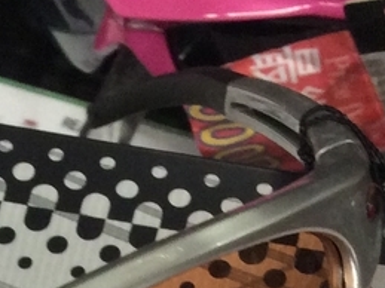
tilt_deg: -70.9
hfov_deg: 13.2
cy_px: 580
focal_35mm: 148
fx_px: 1645
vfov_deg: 9.4
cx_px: 30
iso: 125
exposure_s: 1/24
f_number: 2.4
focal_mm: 3.3
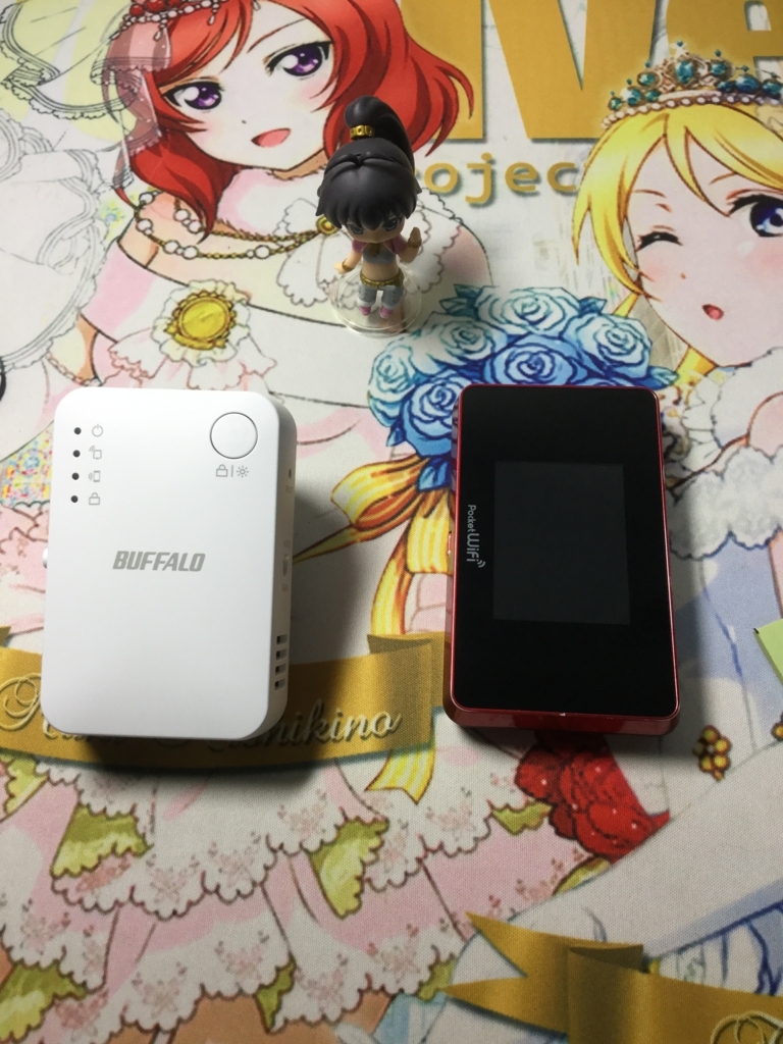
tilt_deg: -63.8
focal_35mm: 31
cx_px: 392
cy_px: 522
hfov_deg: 45.4
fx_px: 935
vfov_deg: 58.4
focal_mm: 3.3
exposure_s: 1/40
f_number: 2.4
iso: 32
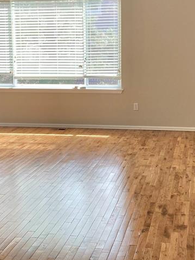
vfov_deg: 27.7
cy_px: 103
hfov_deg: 21.0
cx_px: 93
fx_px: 526
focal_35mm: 70
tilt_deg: -6.3
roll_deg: +0.6
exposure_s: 1/121
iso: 40
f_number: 1.8
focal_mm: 3.99
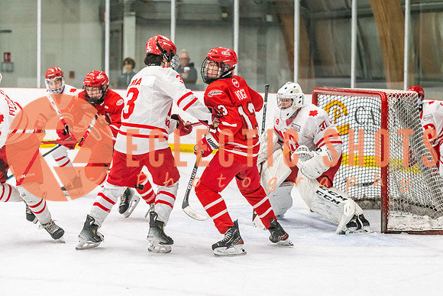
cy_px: 165
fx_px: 1509
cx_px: 247
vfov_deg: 11.2
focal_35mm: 123
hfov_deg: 16.7
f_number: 2.8
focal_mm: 110
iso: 4000
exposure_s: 1/800
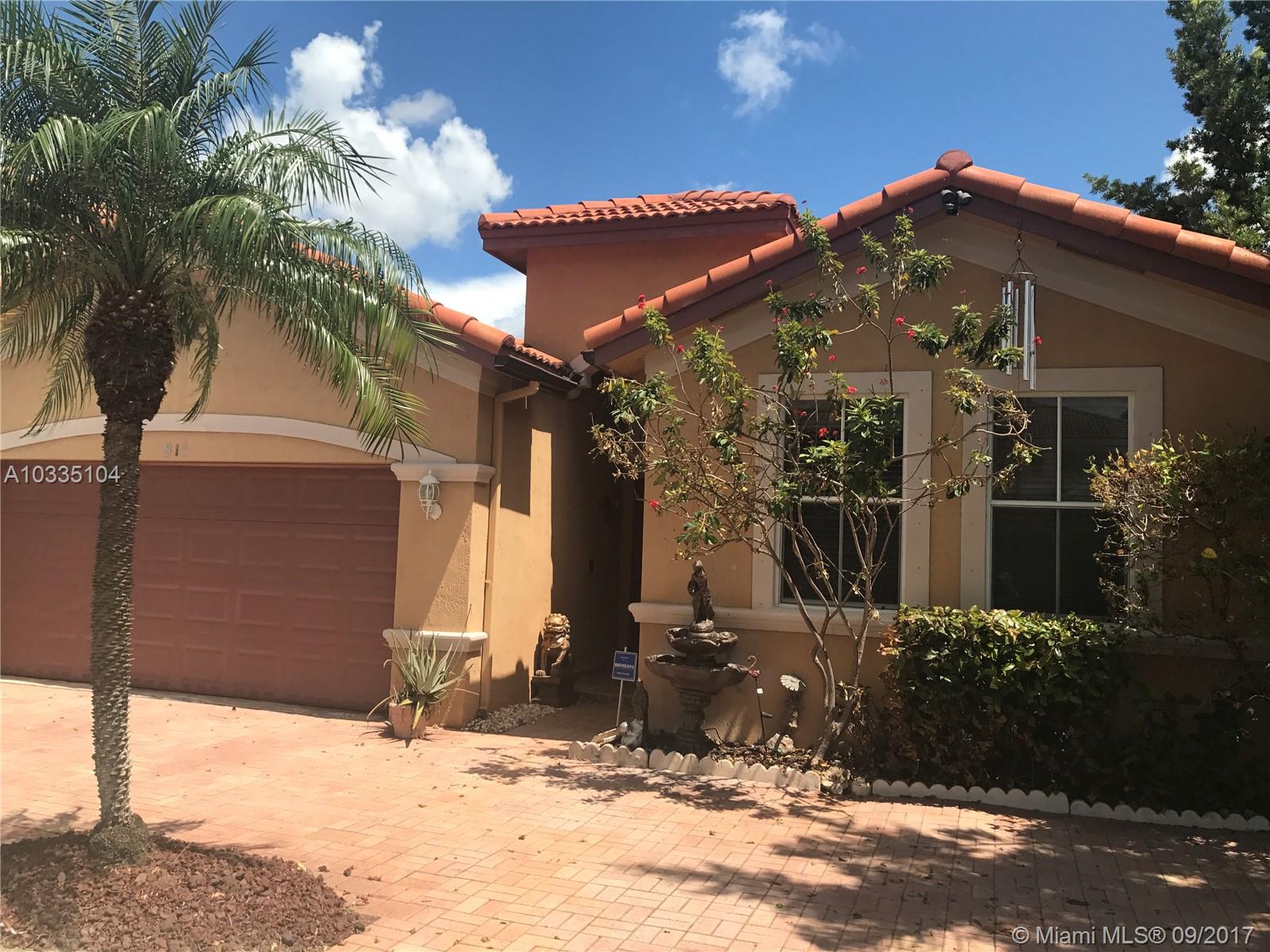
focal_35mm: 28
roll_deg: -2.9
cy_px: 476
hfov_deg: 63.4
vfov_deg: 49.7
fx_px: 1027
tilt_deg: +4.7
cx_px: 635
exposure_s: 1/2037
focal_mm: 3.99
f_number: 1.8
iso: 20
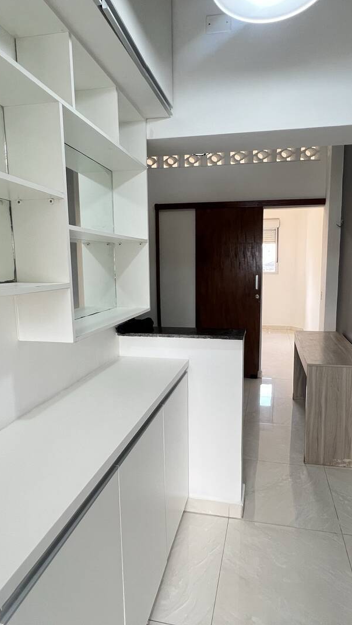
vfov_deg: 89.6
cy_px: 311
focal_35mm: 19
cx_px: 206
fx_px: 315
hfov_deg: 58.0
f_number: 1.8
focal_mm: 1.57
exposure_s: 1/120
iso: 250
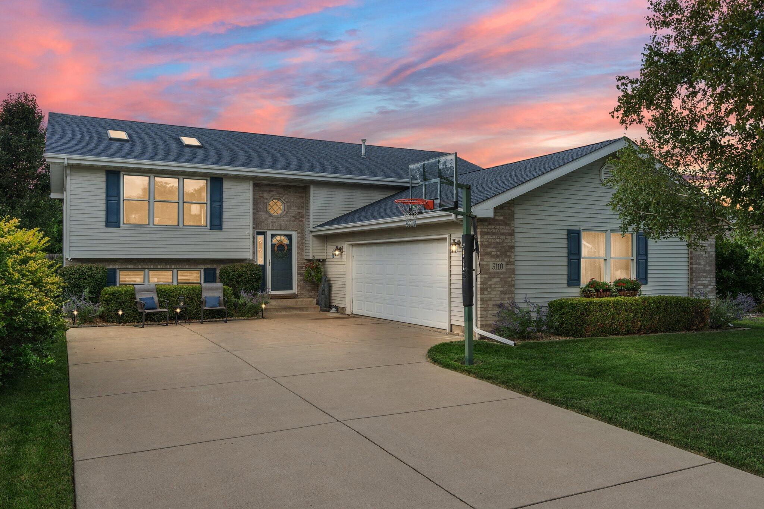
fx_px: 615
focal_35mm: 29
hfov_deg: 63.7
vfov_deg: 45.0
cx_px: 382
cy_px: 254
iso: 400
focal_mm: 29
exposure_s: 1/60
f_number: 9
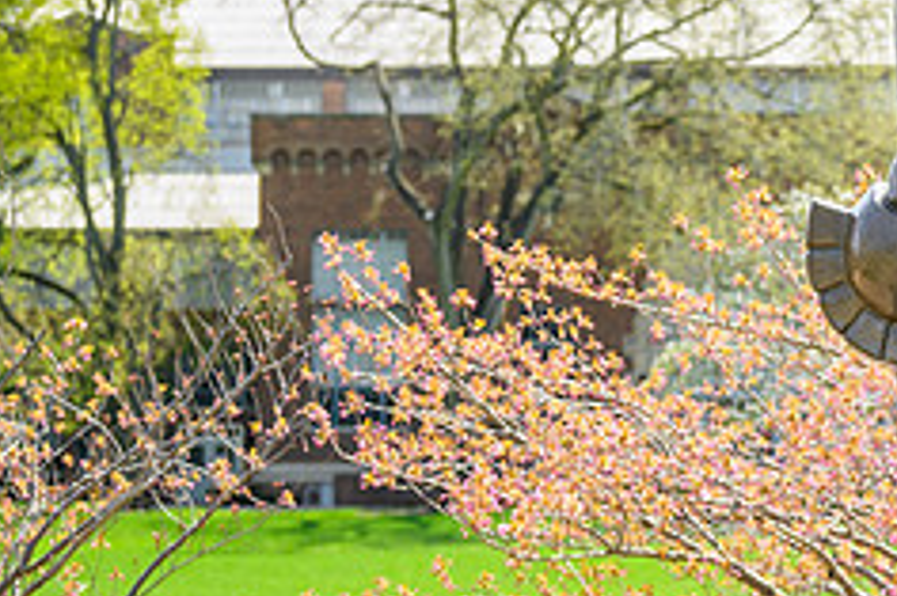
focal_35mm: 212
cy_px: 256
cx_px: 1091
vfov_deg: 6.5
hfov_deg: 9.6
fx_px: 5278
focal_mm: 86
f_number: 4
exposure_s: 1/1600
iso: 400
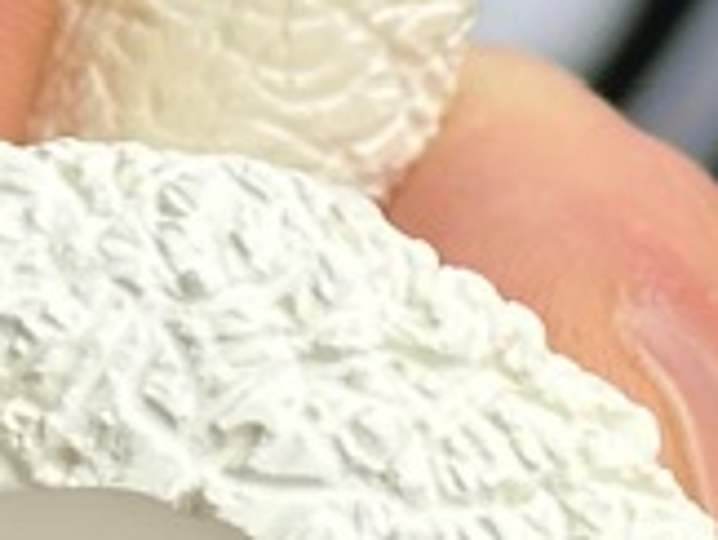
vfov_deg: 3.9
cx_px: 1121
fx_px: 7873
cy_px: 66
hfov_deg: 5.2
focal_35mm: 379
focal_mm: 6.86
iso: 64
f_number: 1.78
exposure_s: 1/348
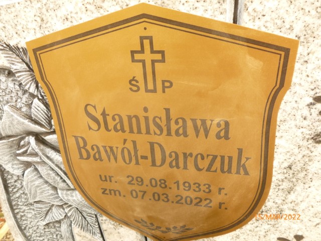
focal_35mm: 28
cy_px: 120
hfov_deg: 63.4
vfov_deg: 49.7
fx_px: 260
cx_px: 160
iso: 200
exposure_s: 1/200
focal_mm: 5
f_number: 3.3
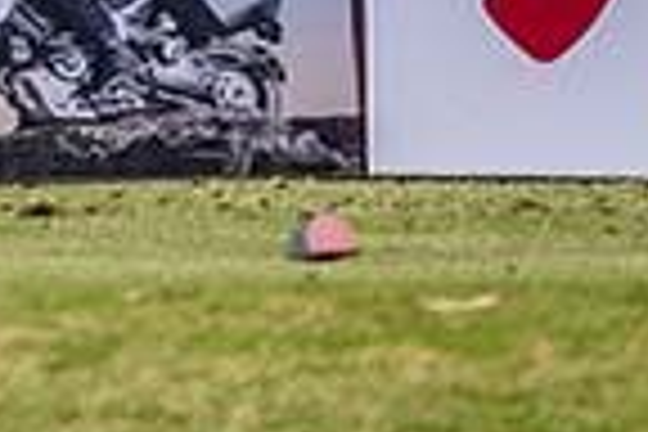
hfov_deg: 0.5
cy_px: -734
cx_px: 1490
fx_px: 78096
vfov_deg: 0.3
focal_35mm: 4339
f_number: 8
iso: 400
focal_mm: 650
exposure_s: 1/1600
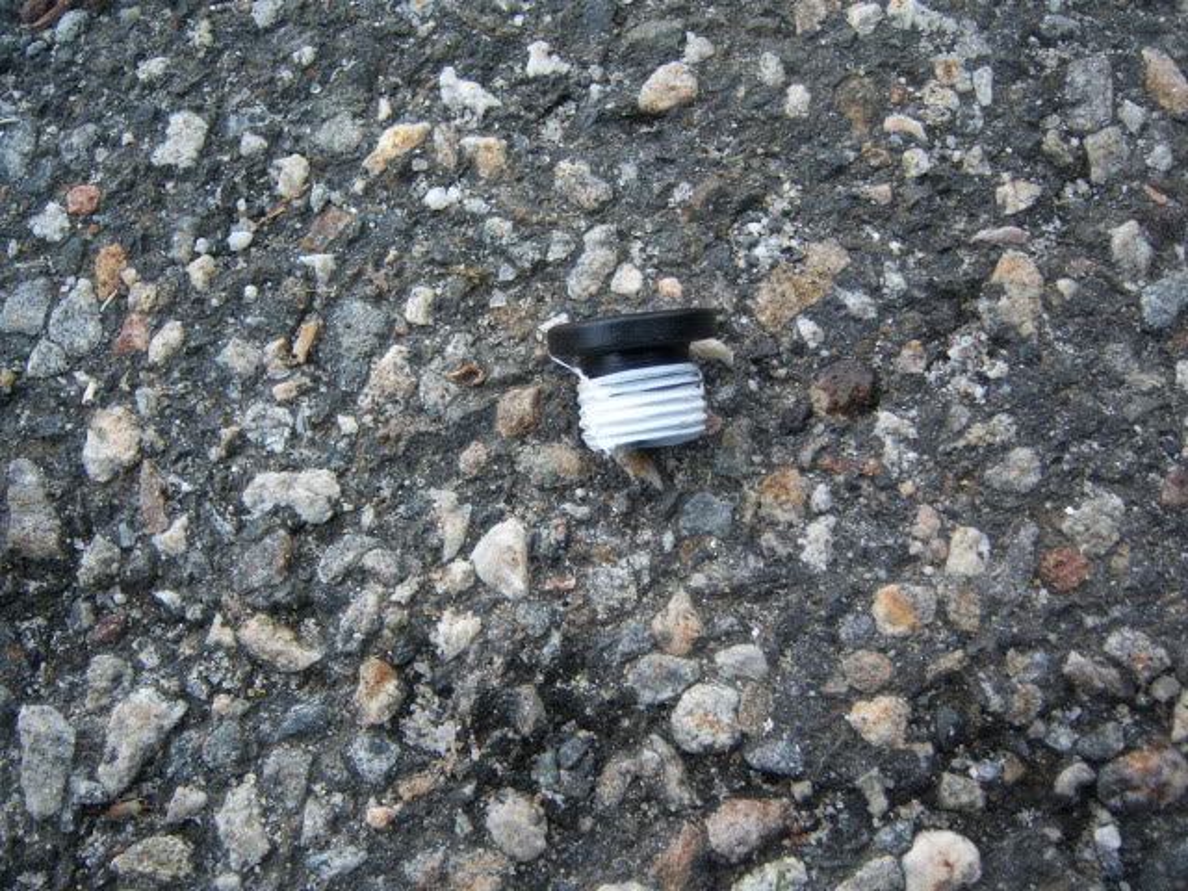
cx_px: 594
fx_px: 1235
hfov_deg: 51.4
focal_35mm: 36
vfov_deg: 39.7
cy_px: 446
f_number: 2.8
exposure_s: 1/160
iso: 80
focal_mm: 7.5
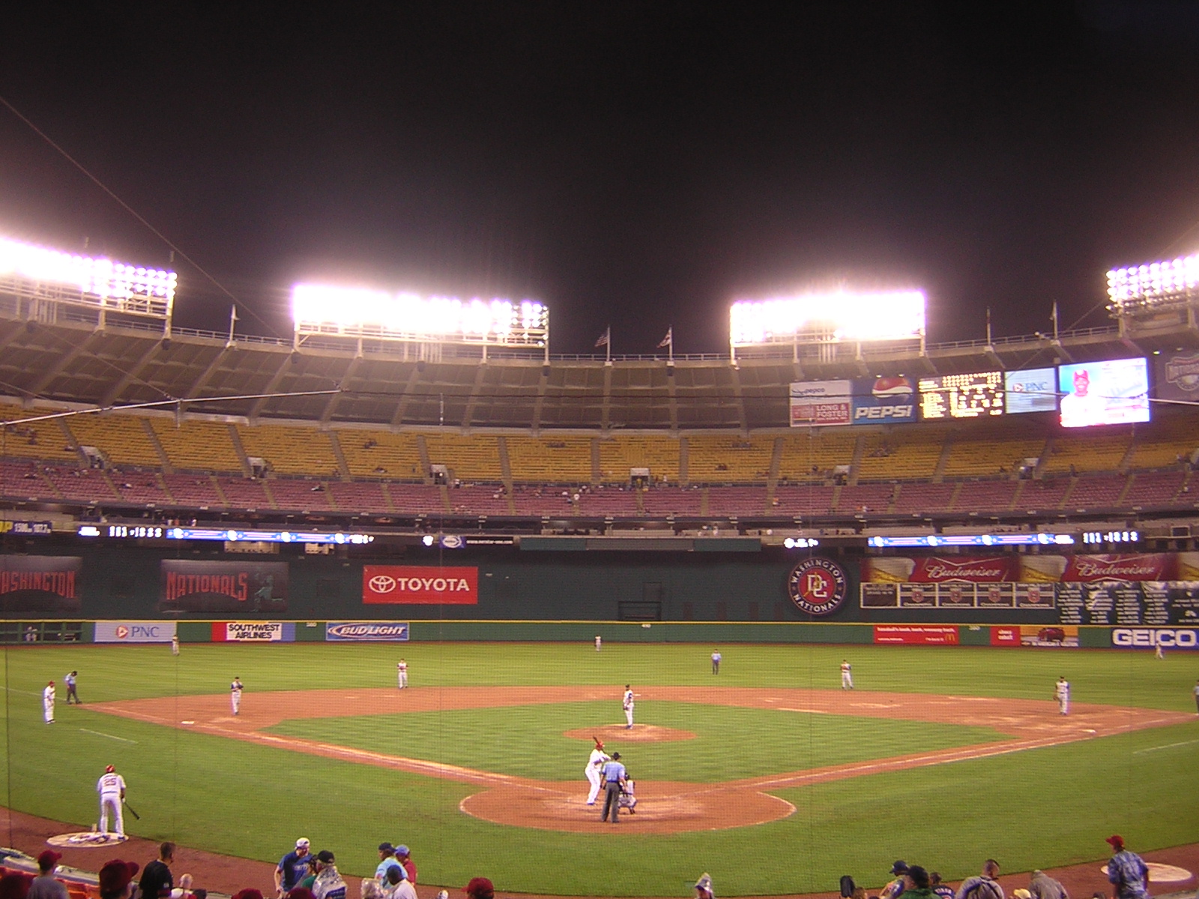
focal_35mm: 36
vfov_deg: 39.7
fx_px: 1247
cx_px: 600
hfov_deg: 51.4
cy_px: 450
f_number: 2.6
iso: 111
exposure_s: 1/30
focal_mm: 4.7
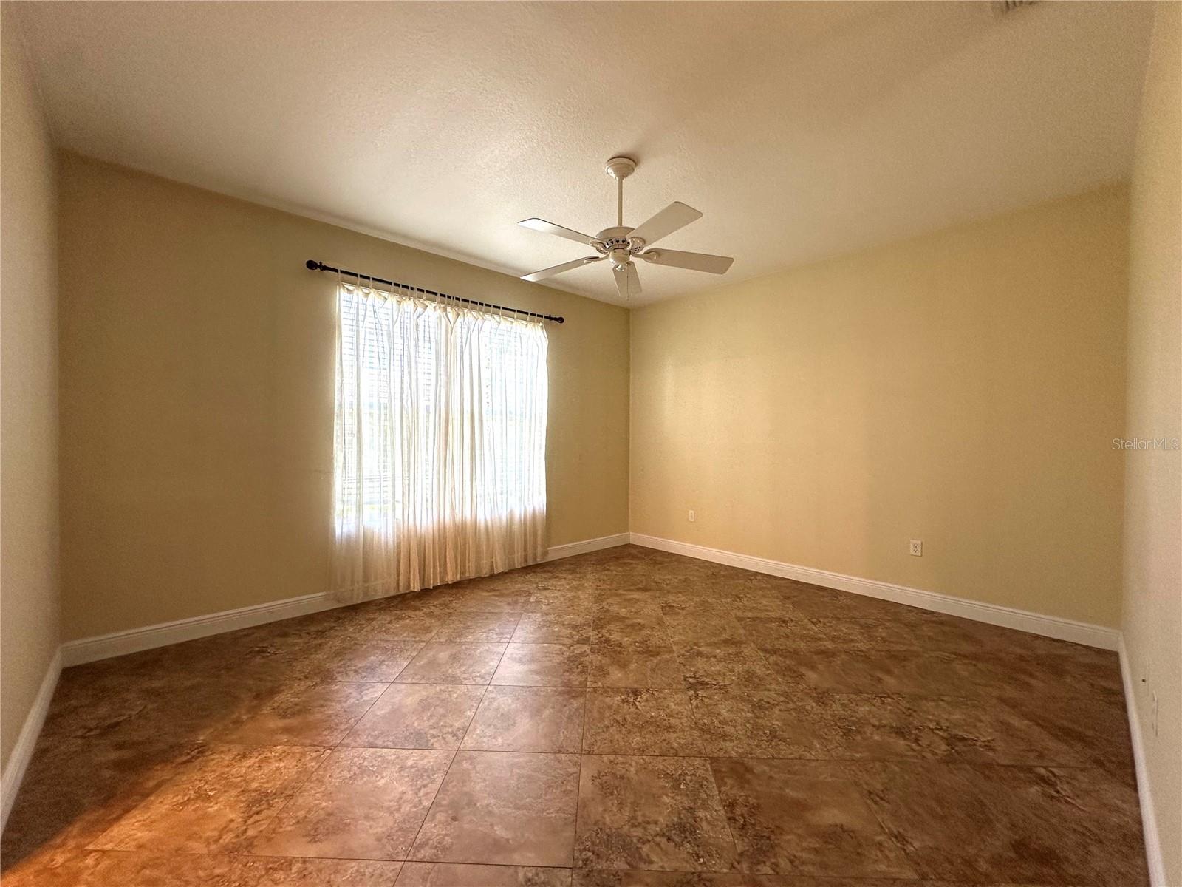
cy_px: 444
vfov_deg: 85.7
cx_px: 591
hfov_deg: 102.1
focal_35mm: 14
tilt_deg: -0.6
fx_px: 478
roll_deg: -0.5
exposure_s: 1/120
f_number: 2.2
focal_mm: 2.22
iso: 160
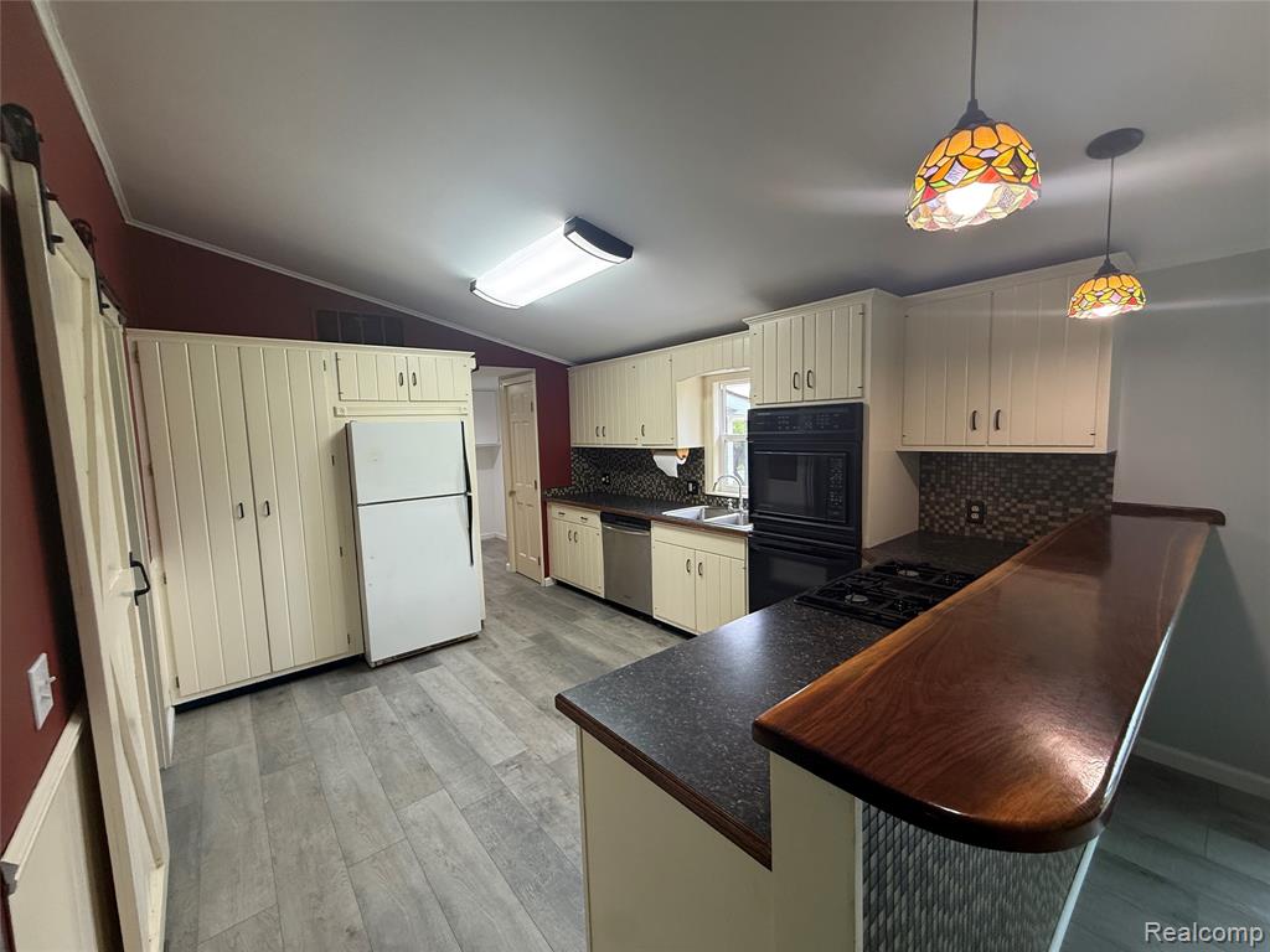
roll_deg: +1.4
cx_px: 635
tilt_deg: -4.0
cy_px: 476
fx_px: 514
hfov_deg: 102.1
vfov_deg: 85.7
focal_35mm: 14
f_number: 2.2
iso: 200
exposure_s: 1/120
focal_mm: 2.22
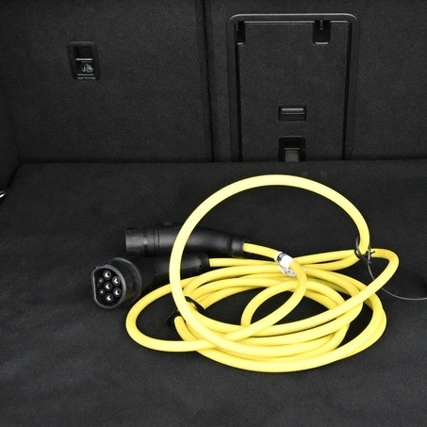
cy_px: 147
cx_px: 281
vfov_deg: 23.6
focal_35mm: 73
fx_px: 1019
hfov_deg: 23.6
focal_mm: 16
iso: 4000
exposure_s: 1/80
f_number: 3.5
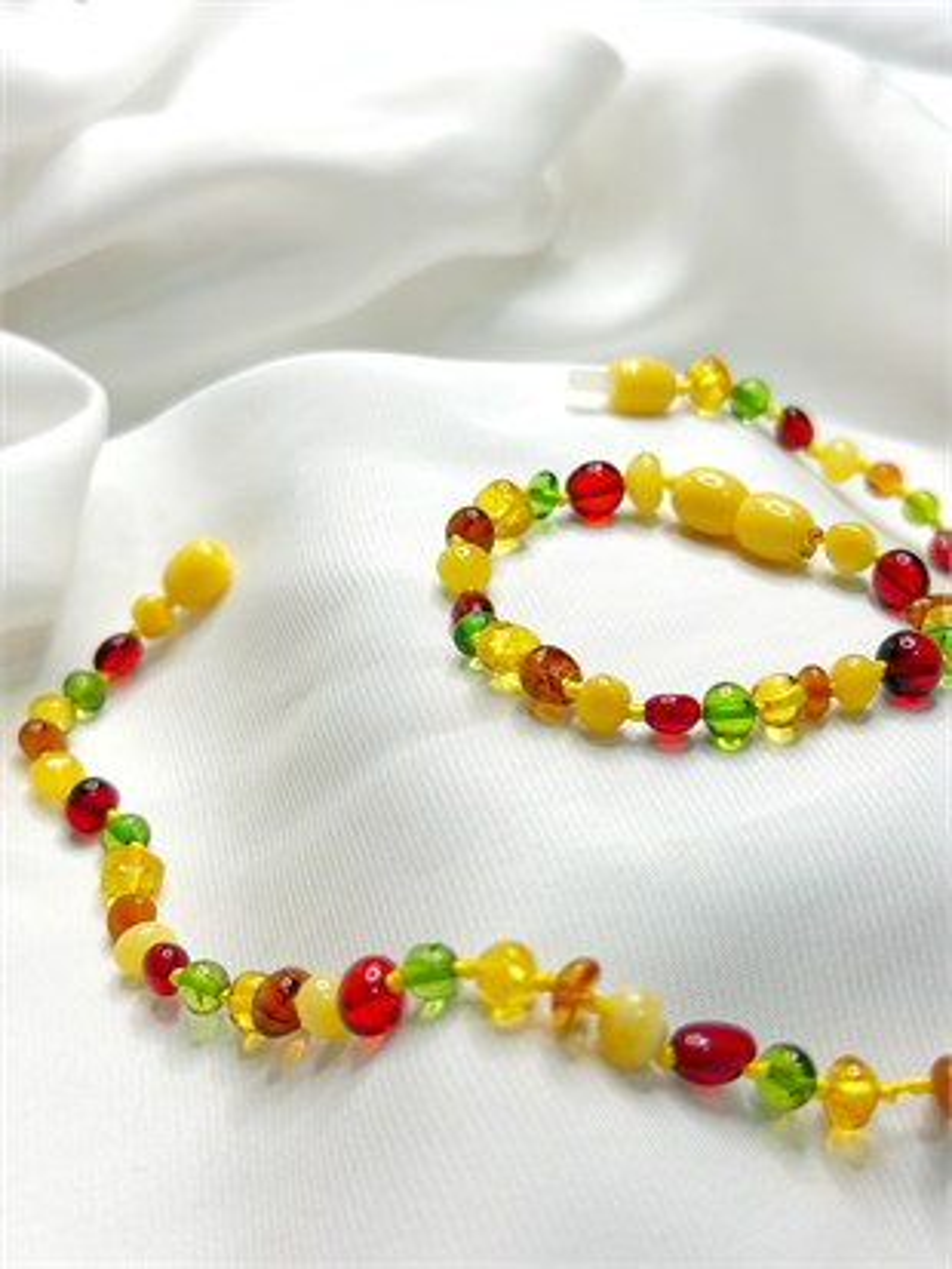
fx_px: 1759
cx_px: 476
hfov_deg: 30.3
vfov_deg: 39.6
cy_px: 634
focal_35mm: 48
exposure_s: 1/100
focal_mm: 6.76
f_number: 1.78
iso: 80
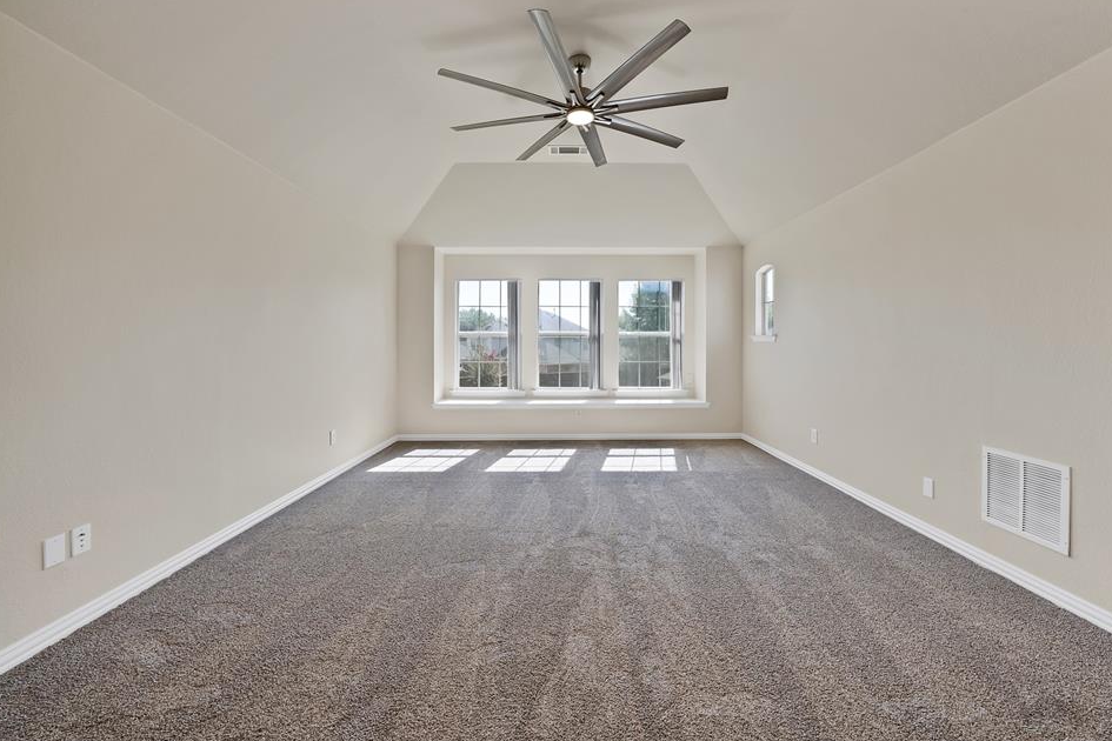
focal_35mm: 13
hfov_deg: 108.3
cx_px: 572
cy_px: 351
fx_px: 402
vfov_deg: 85.4
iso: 640
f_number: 9
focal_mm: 12
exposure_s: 1/30
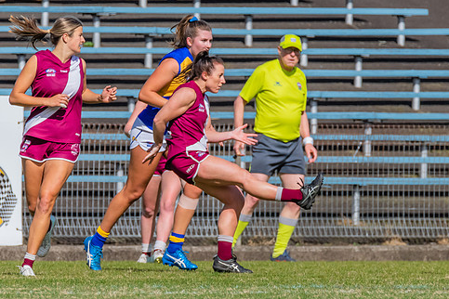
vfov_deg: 1.0
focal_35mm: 1367
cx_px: 177
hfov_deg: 1.5
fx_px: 17048
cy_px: 185
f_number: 13
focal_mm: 600
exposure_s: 1/1600
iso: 800
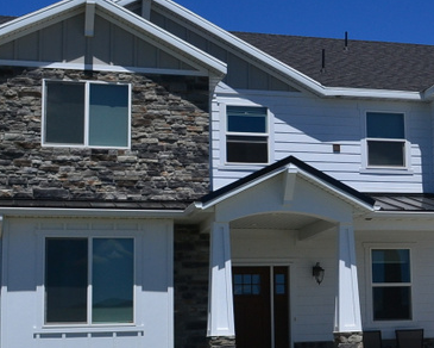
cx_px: 448
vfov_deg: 17.7
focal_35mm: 87
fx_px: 1117
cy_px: 181
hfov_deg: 21.1
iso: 280
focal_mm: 22
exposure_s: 1/500
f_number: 11
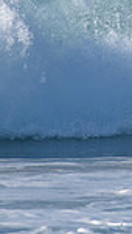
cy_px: -29
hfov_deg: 0.6
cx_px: 326
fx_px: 12481
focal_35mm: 2007
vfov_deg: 1.1
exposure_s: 1/2000
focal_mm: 500
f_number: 5.6
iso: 220
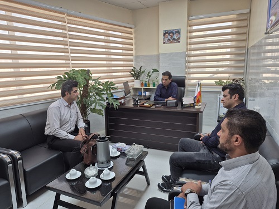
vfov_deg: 58.9
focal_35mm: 23
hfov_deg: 73.9
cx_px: 140
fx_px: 185
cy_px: 104
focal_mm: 5.4
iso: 50
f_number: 1.8
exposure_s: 1/100
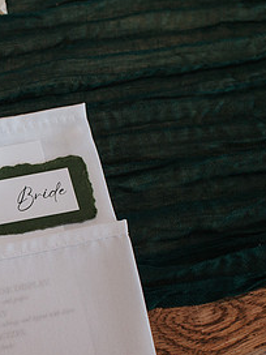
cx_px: -23
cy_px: 241
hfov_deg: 19.1
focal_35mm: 74
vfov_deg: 26.2
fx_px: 758
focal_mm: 35
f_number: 4.5
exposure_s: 1/200
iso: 800
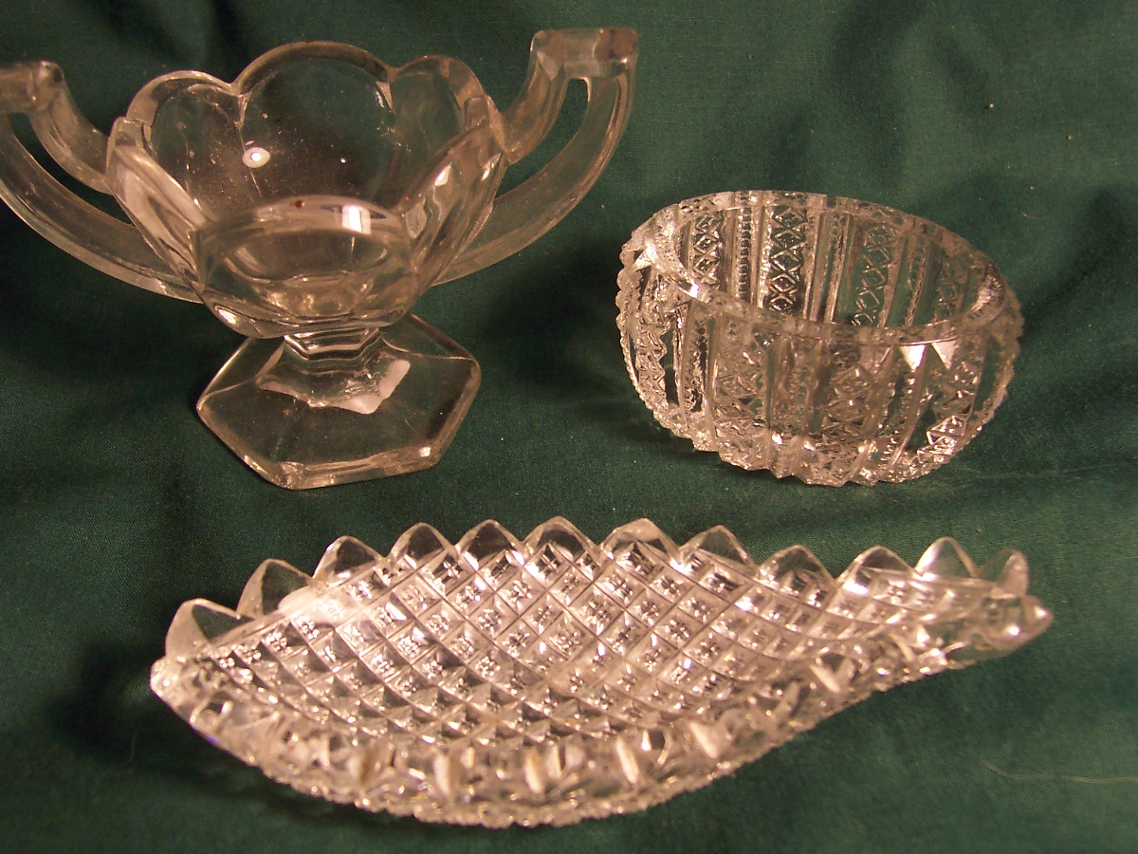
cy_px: 427
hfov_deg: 50.1
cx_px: 569
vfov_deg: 38.7
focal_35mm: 37
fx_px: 1216
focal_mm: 5.6
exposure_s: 1/60
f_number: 2.8
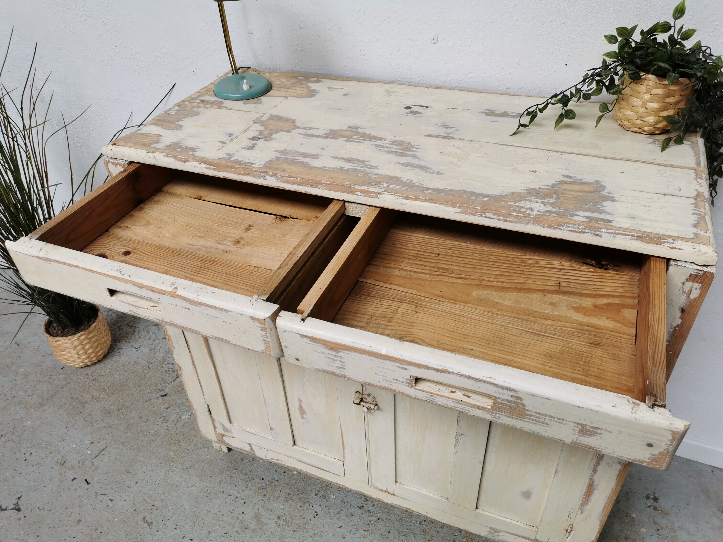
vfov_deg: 51.4
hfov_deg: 65.3
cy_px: 271
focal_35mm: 27
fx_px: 564
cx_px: 362
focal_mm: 5.58
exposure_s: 1/190
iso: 50
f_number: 1.8
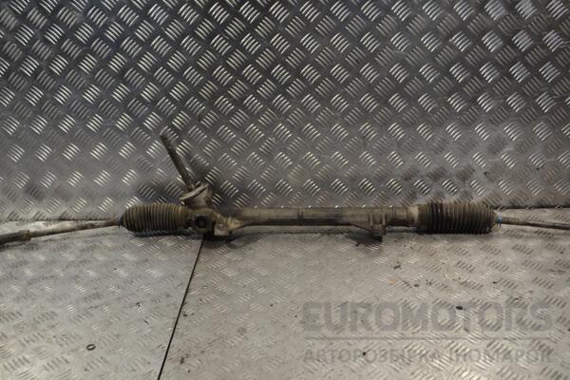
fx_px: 617
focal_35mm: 39
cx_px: 285
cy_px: 190
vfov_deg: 34.2
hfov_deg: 49.6
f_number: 5.6
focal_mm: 26
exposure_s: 1/125
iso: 360
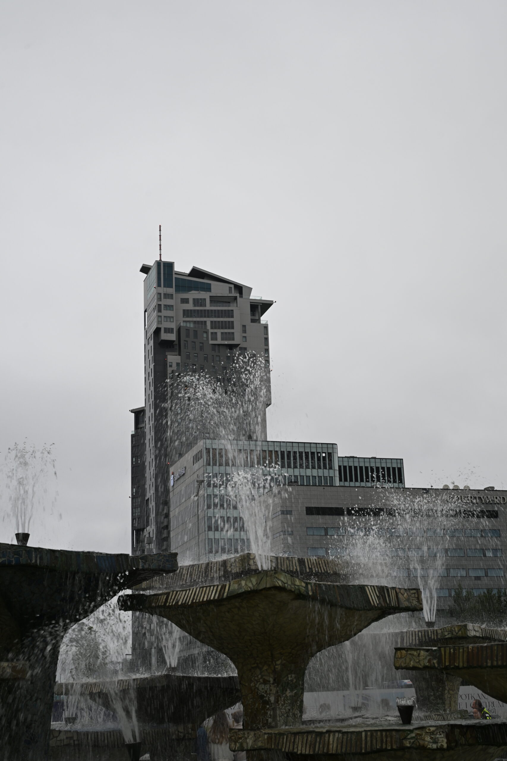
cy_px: 380
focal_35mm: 49
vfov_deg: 40.3
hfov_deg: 27.5
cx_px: 254
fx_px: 1035
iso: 400
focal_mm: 49
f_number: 9
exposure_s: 1/80
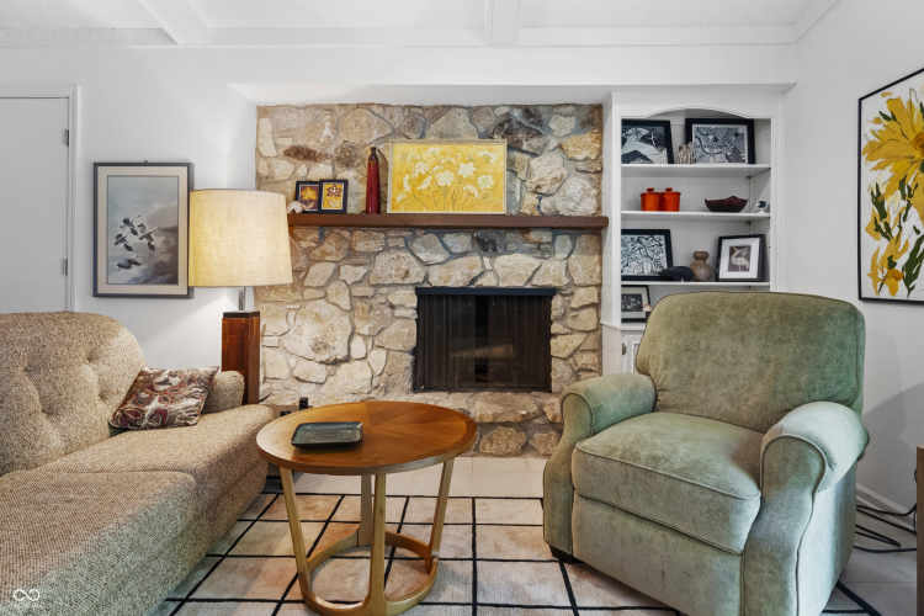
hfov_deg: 88.4
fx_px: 475
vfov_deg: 65.9
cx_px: 462
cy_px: 308
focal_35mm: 18
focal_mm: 18.5
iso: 14400
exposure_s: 1/20
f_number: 9
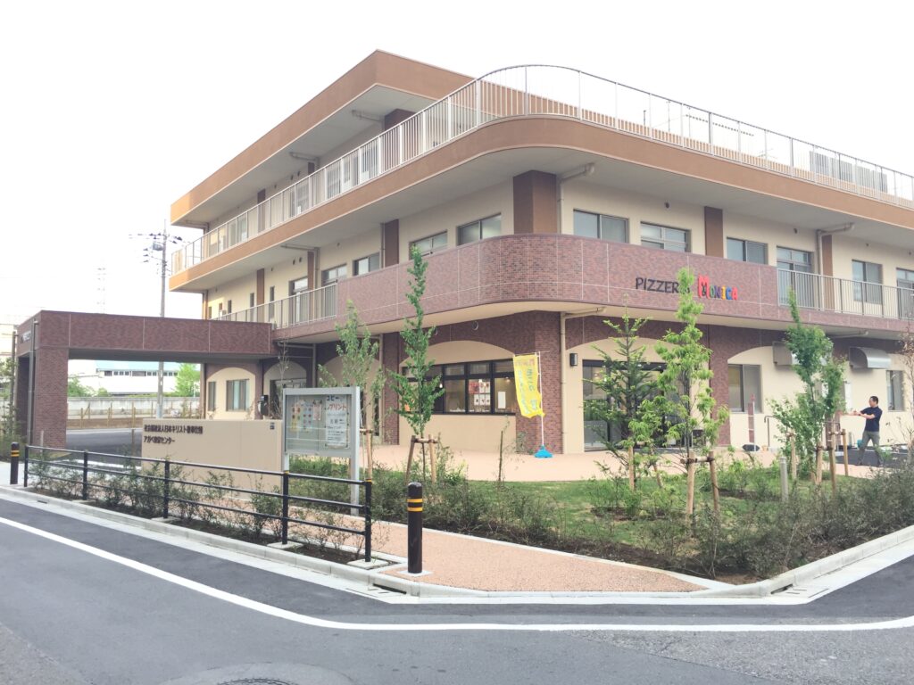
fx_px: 766
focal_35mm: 29
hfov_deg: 61.7
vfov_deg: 48.2
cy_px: 342
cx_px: 457
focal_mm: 4.15
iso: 32
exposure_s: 1/120
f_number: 2.2
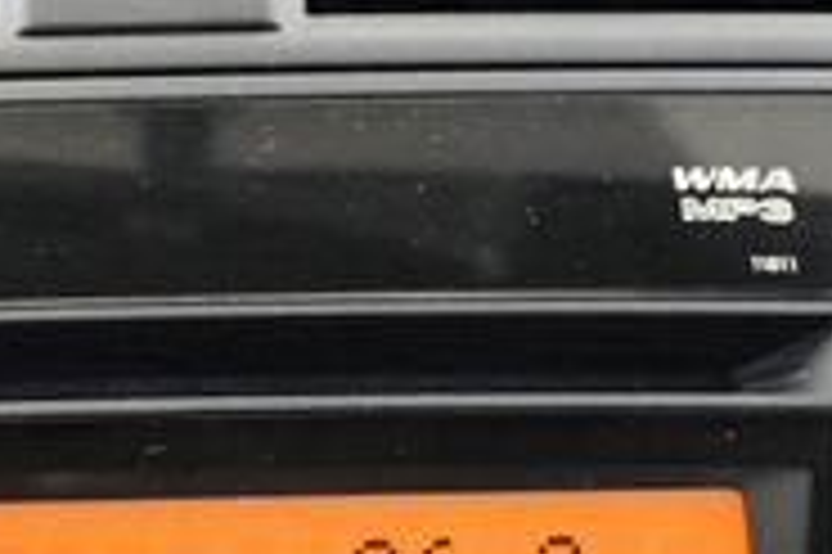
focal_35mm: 128
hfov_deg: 15.9
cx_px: 166
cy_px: 730
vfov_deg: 10.5
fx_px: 2956
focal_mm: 25
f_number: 4
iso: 5000
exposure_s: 1/60
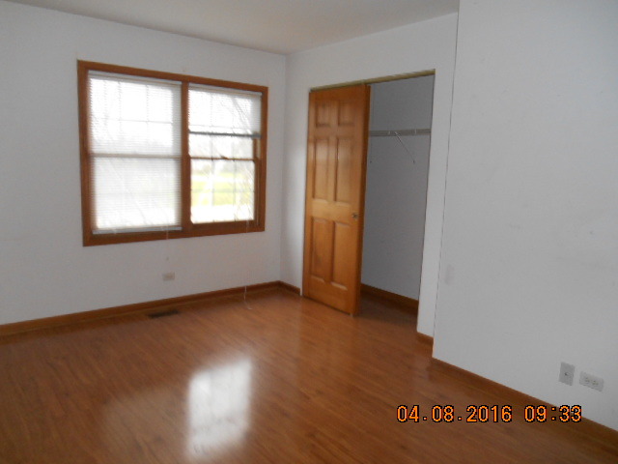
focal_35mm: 26
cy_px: 232
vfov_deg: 53.1
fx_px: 464
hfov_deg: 67.3
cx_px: 309
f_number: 3.4
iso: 250
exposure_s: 1/25
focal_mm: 4.7
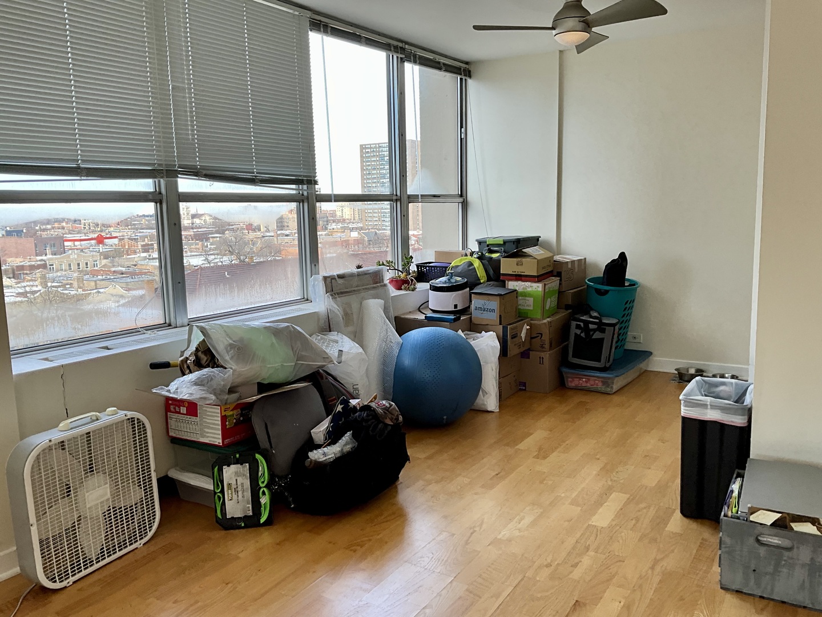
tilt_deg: -8.4
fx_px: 689
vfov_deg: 48.2
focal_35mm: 29
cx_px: 411
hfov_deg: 61.7
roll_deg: +0.7
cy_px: 308
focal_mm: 3
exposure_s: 1/120
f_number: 1.8
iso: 16
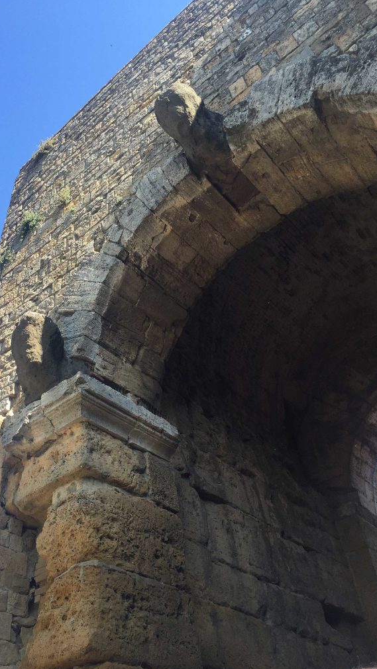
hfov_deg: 36.4
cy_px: 337
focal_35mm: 32
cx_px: 138
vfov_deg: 61.0
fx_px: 568
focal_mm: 4.15
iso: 32
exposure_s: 1/412
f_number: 2.2
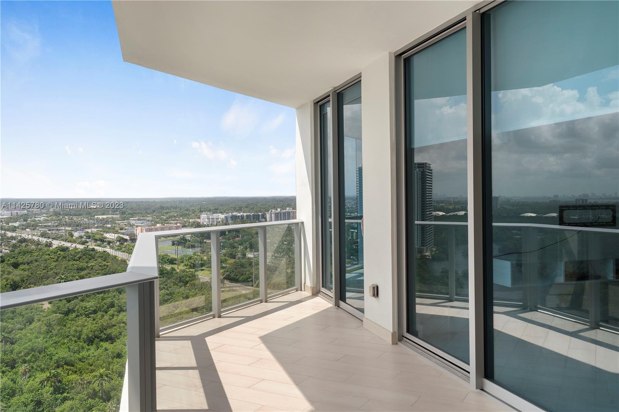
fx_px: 533
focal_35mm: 31
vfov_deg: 42.3
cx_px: 310
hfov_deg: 60.3
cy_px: 206
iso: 100
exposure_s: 1/200
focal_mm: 31
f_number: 10
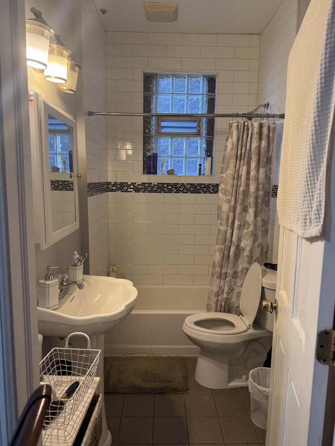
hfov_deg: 56.8
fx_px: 310
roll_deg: -3.3
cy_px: 223
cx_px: 168
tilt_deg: -5.5
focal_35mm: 24
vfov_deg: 71.6
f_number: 1.78
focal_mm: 6.76
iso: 125
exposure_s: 1/60
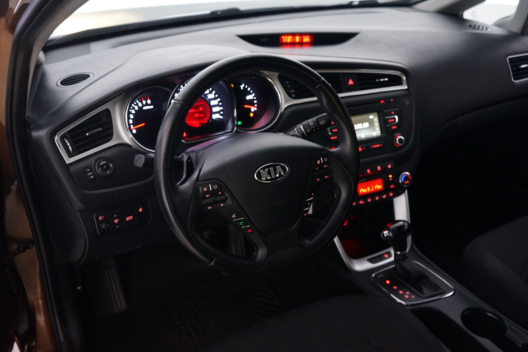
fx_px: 469
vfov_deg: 41.1
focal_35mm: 32
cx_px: 264
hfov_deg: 58.7
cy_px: 176
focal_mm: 32
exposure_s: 1/8
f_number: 4.5
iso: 3200
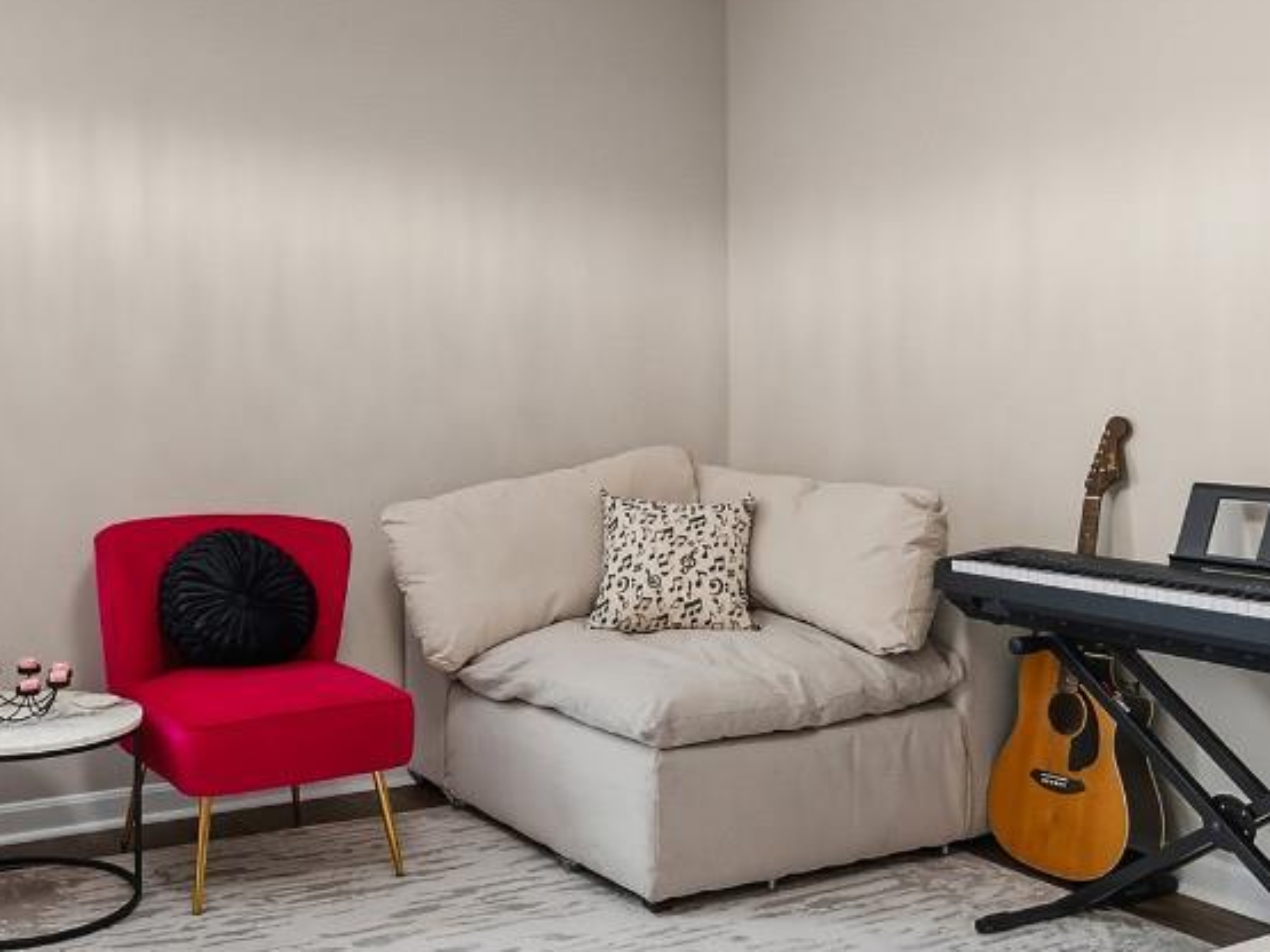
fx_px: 1431
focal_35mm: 39
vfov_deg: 36.7
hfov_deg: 47.1
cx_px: 421
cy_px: 376
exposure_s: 1/640
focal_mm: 10
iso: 400
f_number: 8
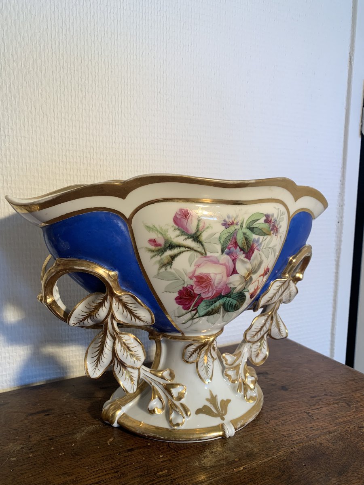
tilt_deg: -7.7
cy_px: 242
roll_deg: -0.2
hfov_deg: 53.1
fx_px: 365
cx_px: 182
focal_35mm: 26
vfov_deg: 67.3
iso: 40
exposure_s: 1/100
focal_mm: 4.25
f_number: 1.8
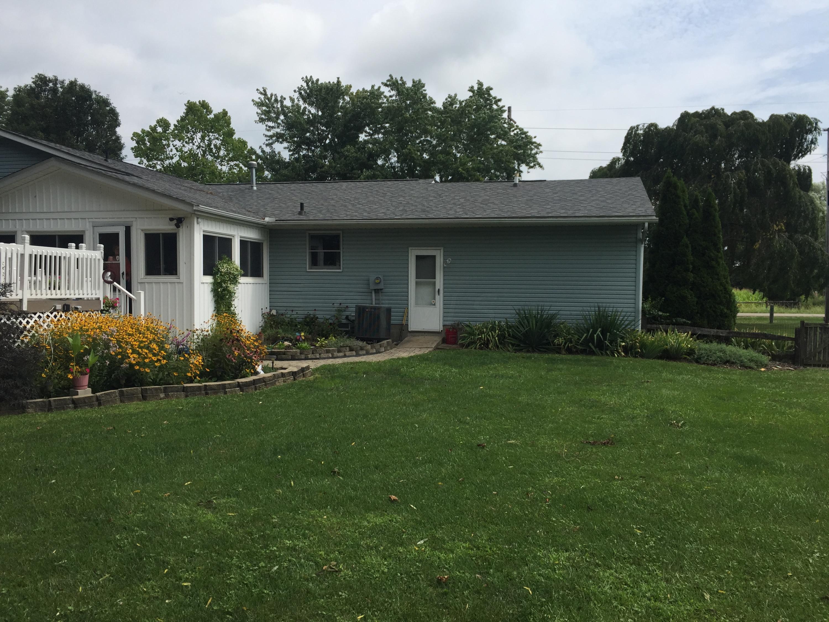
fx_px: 695
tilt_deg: -0.4
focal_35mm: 29
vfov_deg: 48.2
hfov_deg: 61.7
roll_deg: -1.7
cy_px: 311
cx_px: 414
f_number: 2.2
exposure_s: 1/3049
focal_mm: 4.15
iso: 32
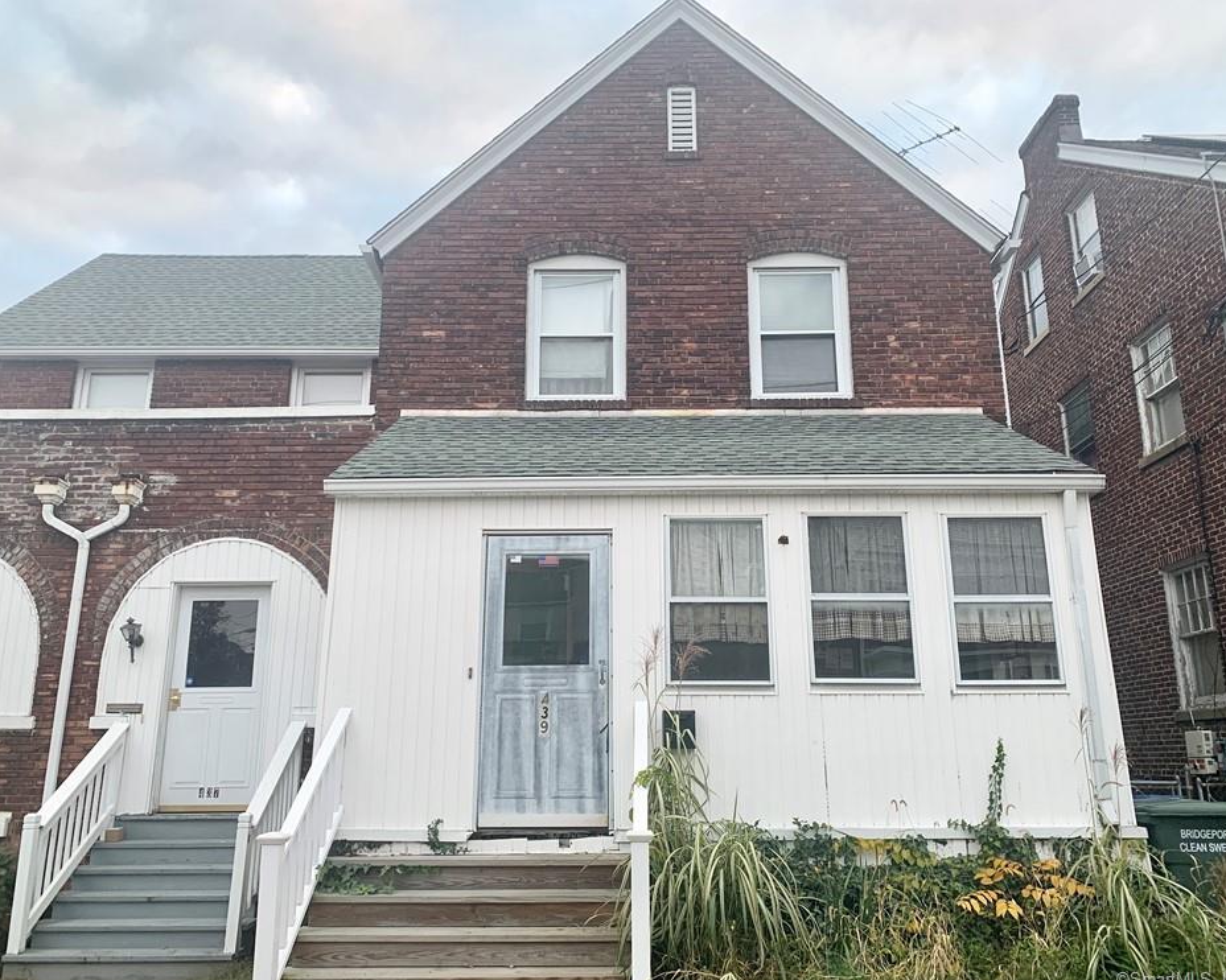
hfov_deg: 62.2
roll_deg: +0.4
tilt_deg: +14.1
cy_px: 485
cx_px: 630
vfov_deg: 51.5
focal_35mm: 28
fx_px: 1016
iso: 64
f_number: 1.8
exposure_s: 1/121
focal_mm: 4.25
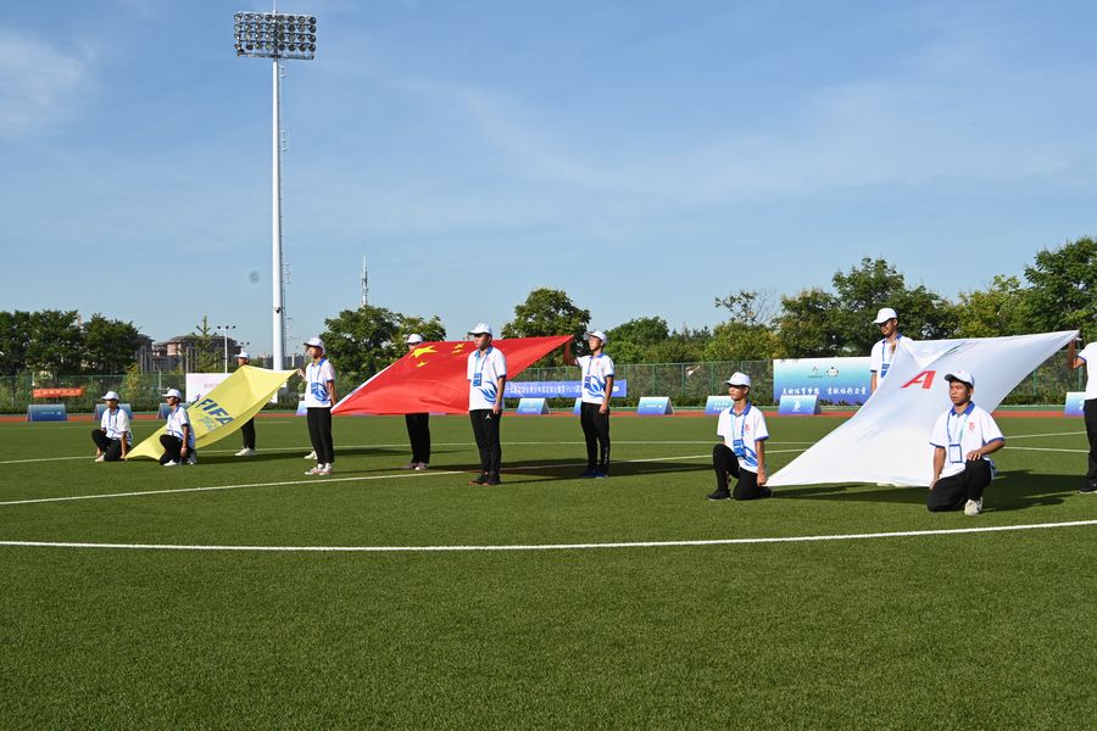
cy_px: 366
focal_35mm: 42
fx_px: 1280
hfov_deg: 46.4
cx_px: 548
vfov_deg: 31.9
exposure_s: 1/800
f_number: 14
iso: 640
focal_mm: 42
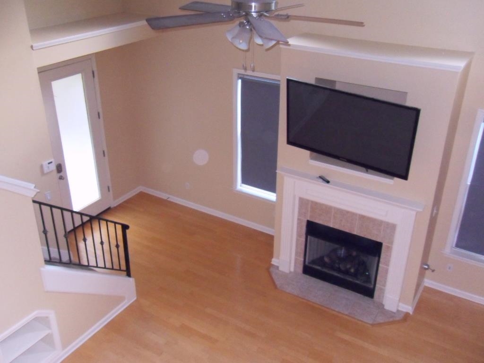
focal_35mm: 35
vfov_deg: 40.7
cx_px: 242
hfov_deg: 52.6
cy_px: 182
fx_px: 489
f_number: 3.5
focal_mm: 6.3
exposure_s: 1/45
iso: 640
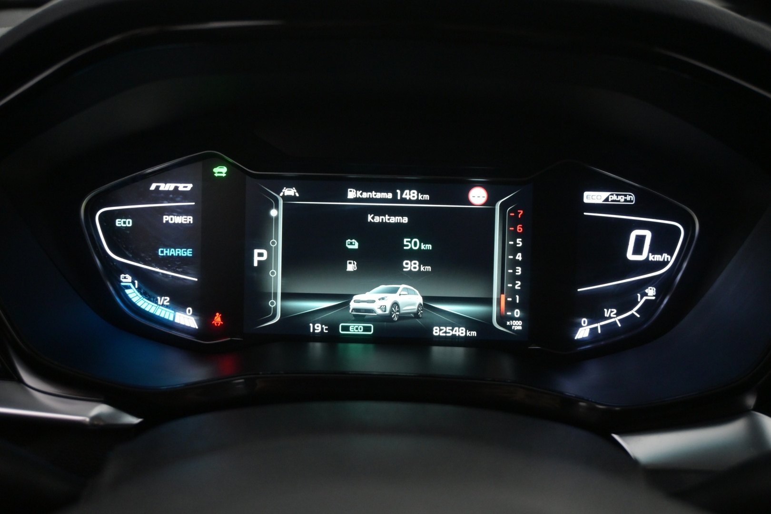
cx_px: 386
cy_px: 257
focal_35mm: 37
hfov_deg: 52.2
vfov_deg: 36.2
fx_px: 787
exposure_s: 1/80
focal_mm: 24.5
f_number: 4.2
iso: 2500
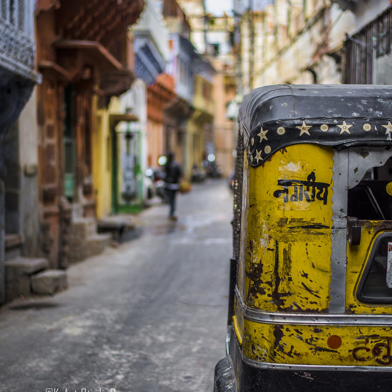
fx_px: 858
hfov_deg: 25.7
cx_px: 204
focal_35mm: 67
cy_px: 190
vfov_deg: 25.7
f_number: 1.8
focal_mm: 50
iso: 100
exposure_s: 1/500
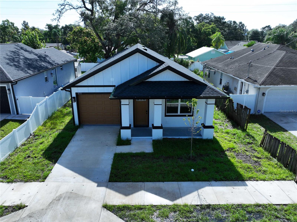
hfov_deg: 71.6
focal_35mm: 24
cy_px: 111
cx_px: 148
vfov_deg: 56.8
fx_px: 206
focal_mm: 12.29
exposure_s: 1/320
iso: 100
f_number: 3.5
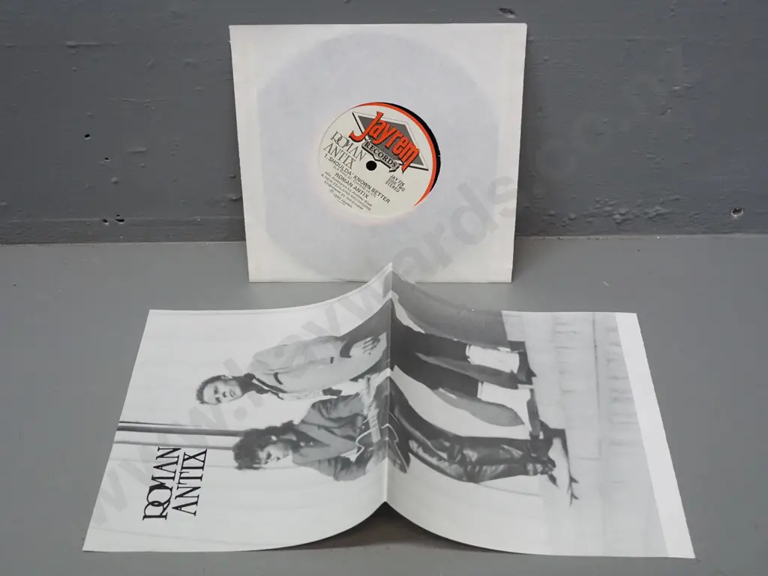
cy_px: 288
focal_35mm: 40
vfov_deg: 36.0
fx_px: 887
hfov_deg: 46.8
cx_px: 384
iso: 3200
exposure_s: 1/250
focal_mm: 20
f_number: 5.6
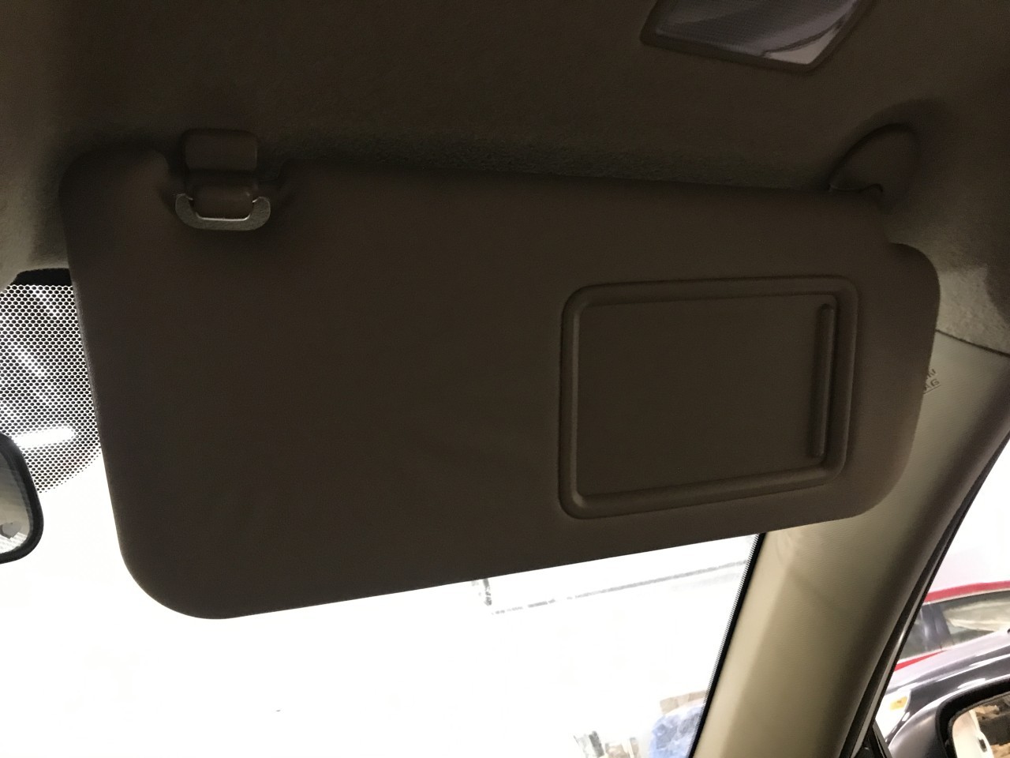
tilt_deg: +21.3
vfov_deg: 49.7
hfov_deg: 63.4
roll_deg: +14.0
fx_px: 817
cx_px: 505
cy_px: 379
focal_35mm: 28
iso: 100
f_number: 1.8
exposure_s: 1/13
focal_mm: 3.99
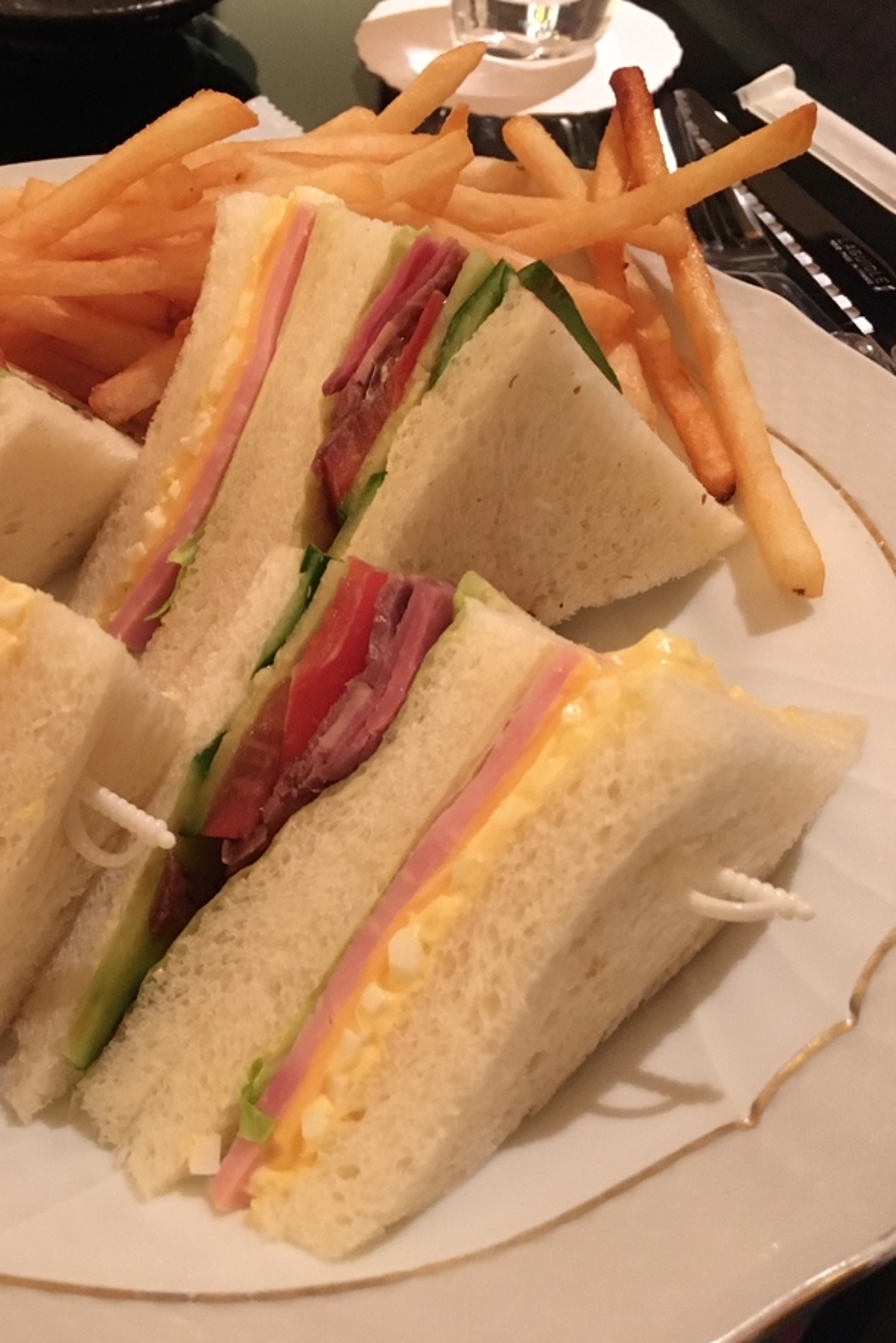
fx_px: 1530
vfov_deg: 47.4
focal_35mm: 41
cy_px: 669
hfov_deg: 31.9
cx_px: 195
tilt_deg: -45.5
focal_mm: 4.15
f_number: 2.2
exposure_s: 1/15
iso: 500
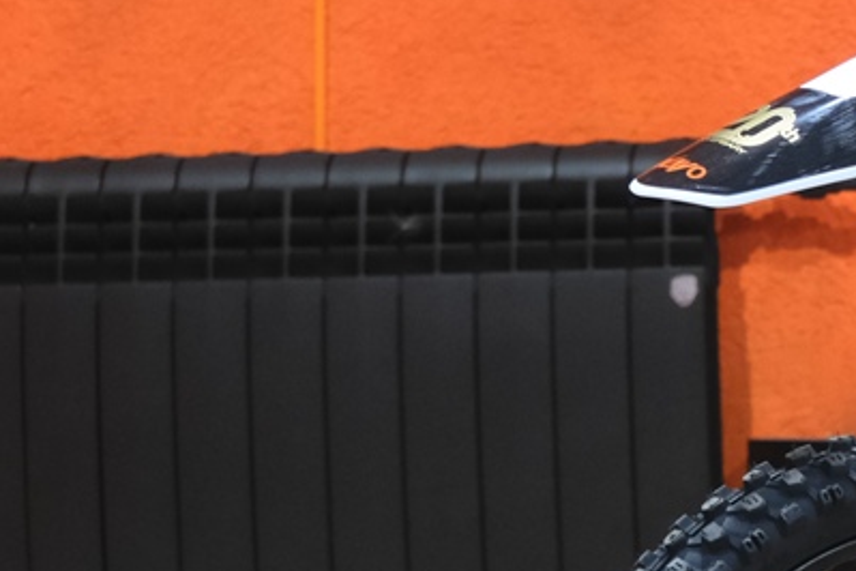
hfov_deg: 7.4
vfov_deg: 5.1
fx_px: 6396
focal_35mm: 269
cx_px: 1577
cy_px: 100
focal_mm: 44.7
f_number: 4
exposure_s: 1/100
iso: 1600
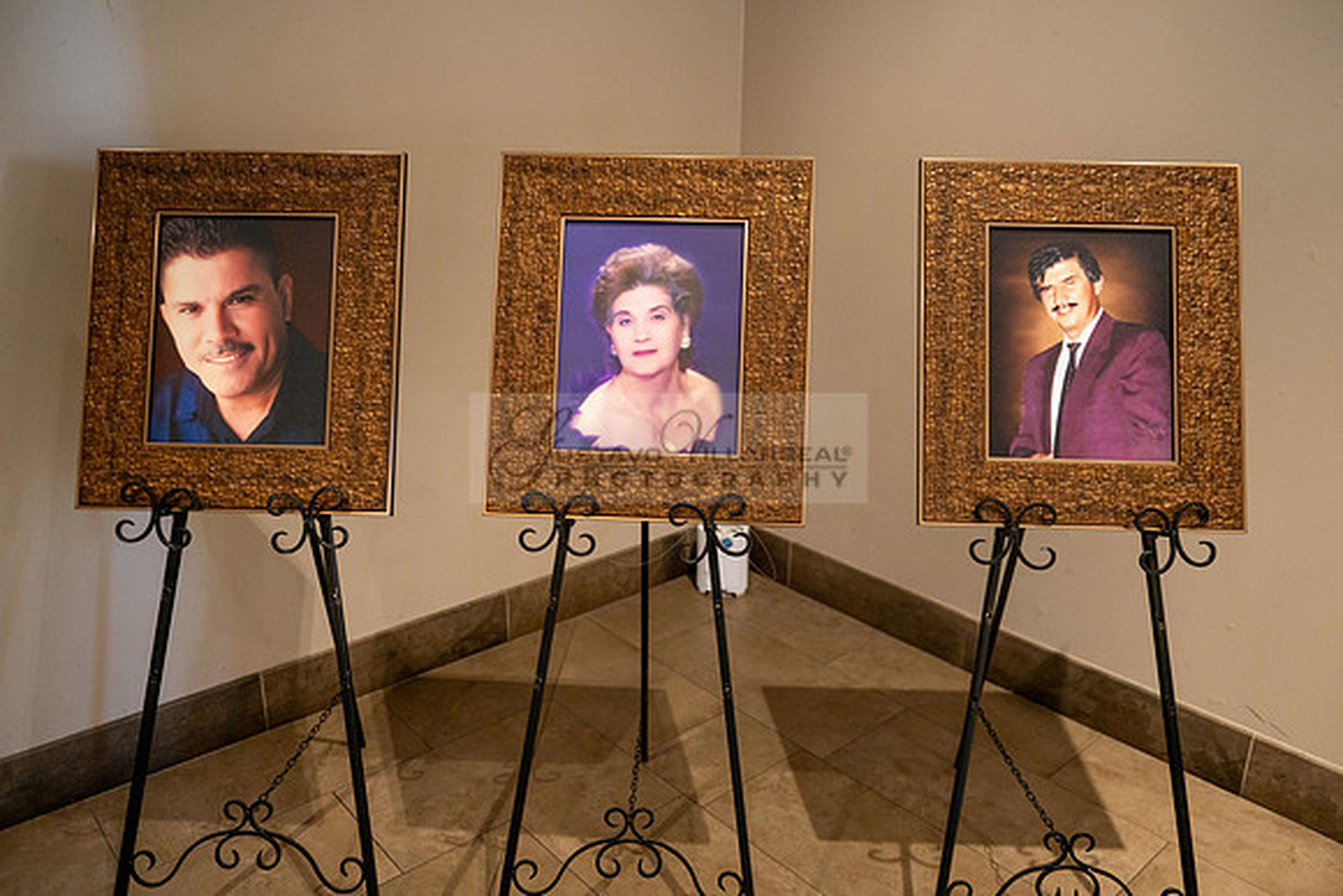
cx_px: 672
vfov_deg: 46.4
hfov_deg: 65.5
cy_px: 448
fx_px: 1045
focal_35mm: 28
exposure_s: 1/60
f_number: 2.8
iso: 400
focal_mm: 28
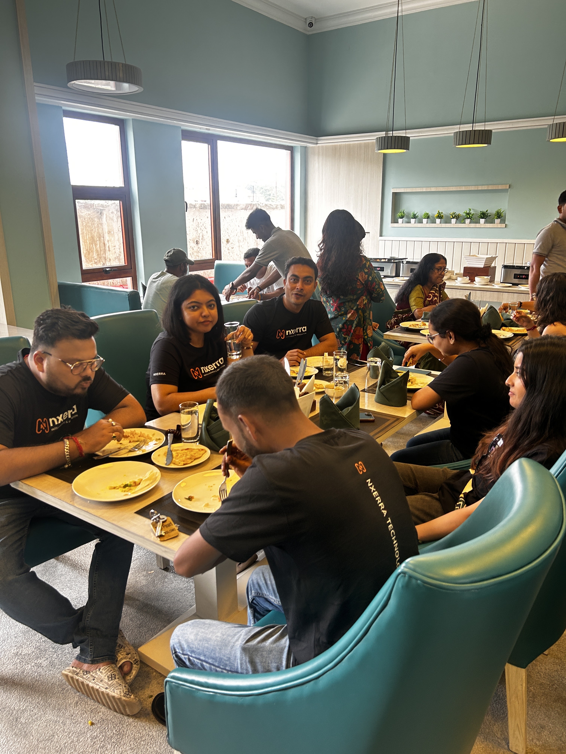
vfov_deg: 67.3
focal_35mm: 26
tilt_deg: -16.0
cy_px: 377
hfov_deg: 53.1
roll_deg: -0.1
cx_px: 283
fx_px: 567
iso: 80
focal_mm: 5.7
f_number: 1.5
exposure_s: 1/121
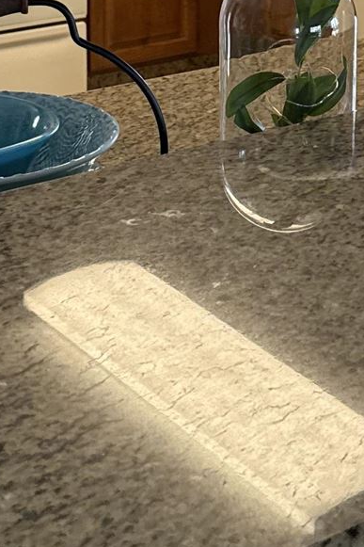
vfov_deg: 19.5
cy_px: -88
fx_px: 1502
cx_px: 245
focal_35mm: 99
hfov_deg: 13.8
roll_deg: -0.6
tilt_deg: -9.8
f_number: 1.78
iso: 250
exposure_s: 1/120
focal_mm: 6.76
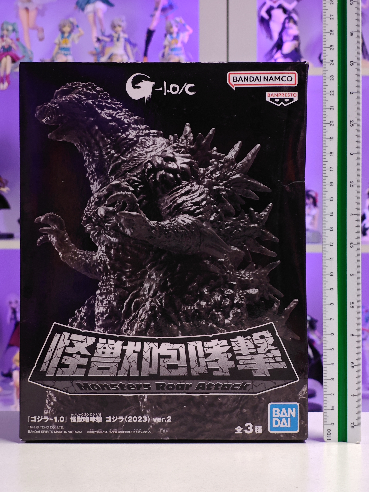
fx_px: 1137
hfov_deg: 18.4
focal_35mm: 80
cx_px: 184
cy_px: 246
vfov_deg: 24.4
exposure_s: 1/14
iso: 400
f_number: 2.4
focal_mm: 7.48
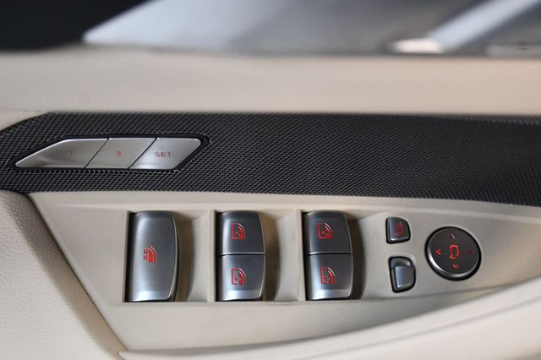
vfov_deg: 28.0
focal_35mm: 48
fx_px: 721
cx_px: 270
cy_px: 180
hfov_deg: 41.1
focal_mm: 32
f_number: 4.8
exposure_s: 1/80
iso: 3200
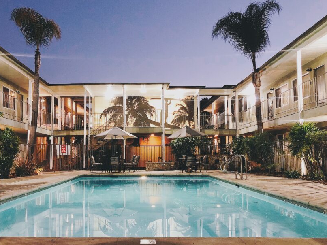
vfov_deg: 41.8
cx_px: 138
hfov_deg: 53.7
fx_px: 321
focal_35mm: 34
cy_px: 129
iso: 80
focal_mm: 3.99
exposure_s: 1/4
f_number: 1.8
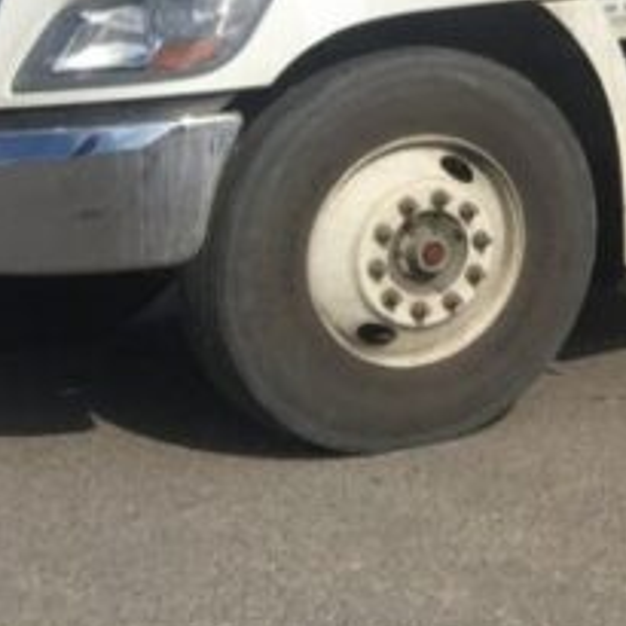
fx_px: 2496
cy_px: -215
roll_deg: -0.1
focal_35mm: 122
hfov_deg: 12.3
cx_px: 1316
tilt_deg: -0.5
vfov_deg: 13.7
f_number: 2.2
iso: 25
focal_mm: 4.15
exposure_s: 1/1972
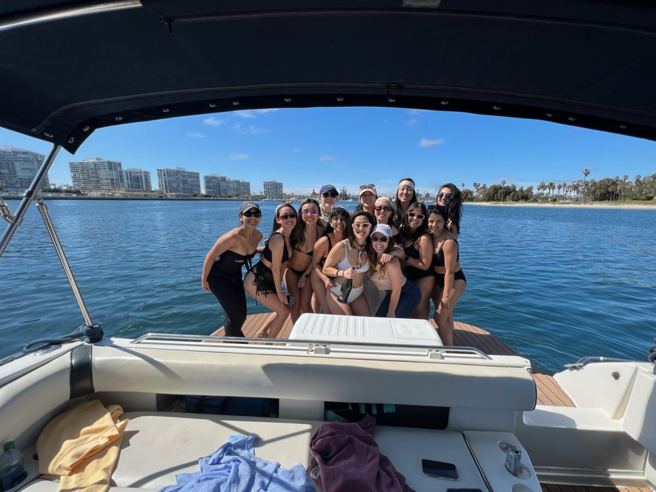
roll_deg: -0.5
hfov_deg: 101.9
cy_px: 262
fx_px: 265
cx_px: 347
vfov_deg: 85.6
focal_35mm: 14
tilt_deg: -12.4
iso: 32
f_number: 1.8
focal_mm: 1.57
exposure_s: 1/1980
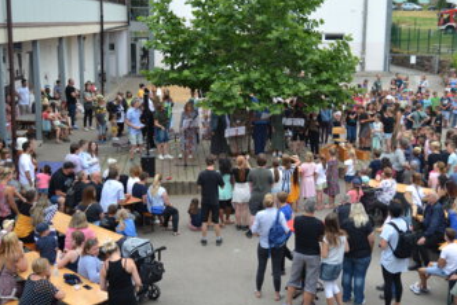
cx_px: 249
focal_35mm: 47
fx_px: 597
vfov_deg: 28.7
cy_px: 145
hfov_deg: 41.8
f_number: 5.6
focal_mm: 26
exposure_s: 1/125
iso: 110
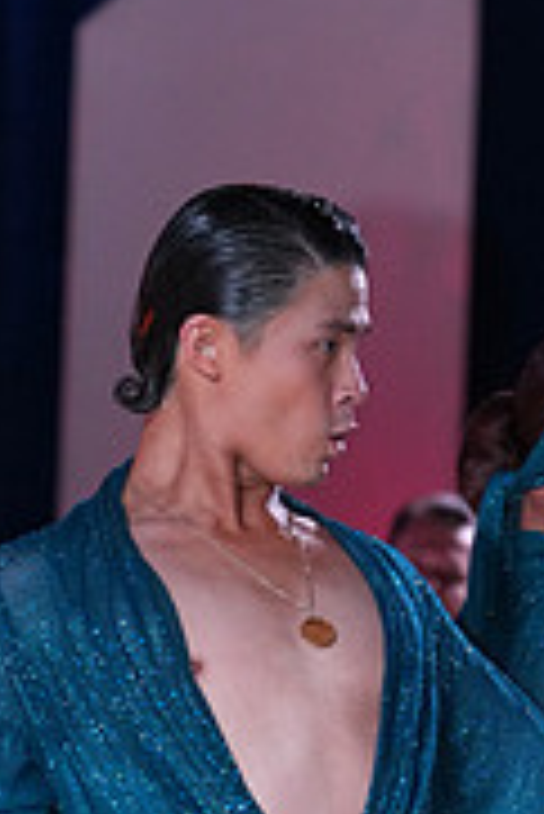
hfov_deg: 3.2
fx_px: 9773
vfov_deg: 4.7
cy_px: 1052
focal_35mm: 432
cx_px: 366
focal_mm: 135
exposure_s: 1/250
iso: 2500
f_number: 4.5
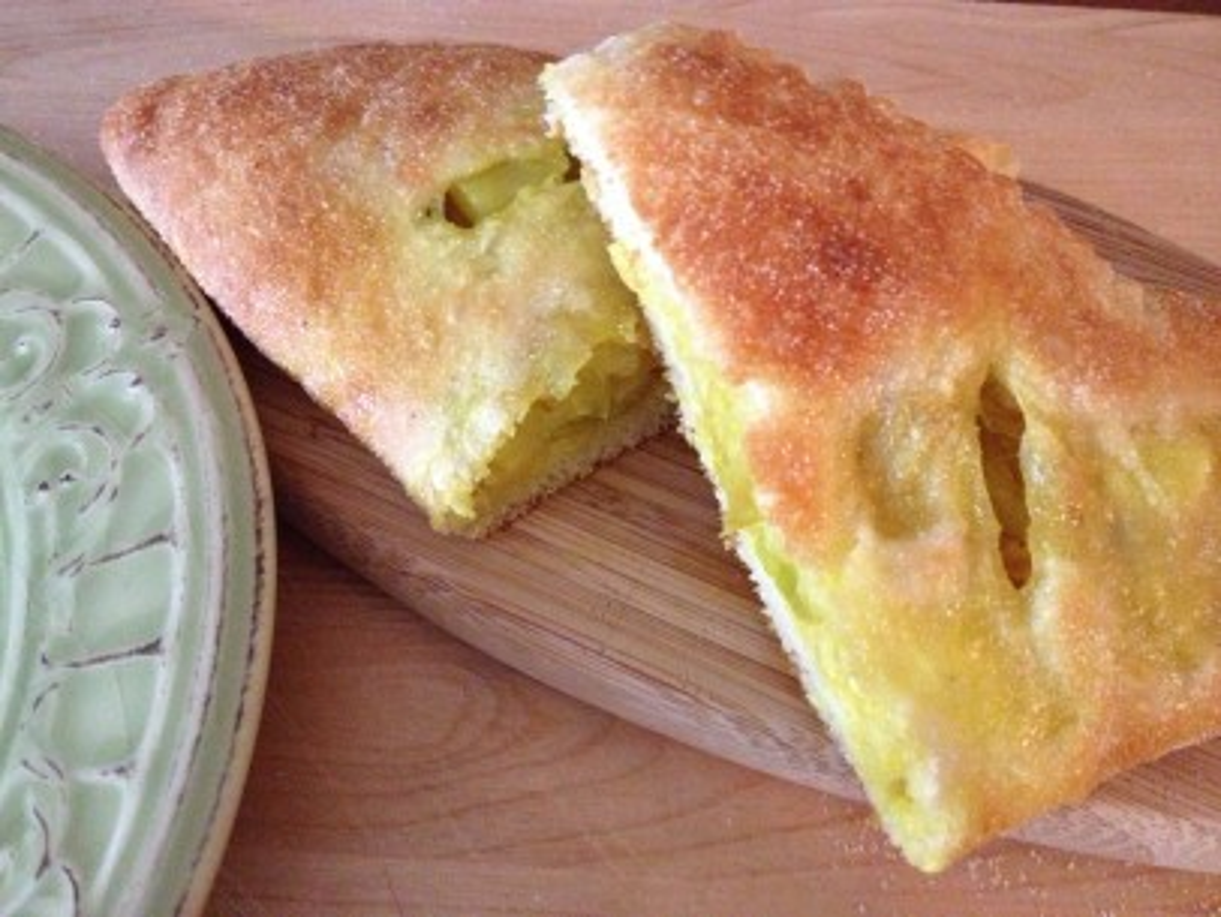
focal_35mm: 35
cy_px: 458
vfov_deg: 40.7
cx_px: 610
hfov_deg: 52.6
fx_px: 1235
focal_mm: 4.28
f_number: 2.4
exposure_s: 1/15
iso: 800
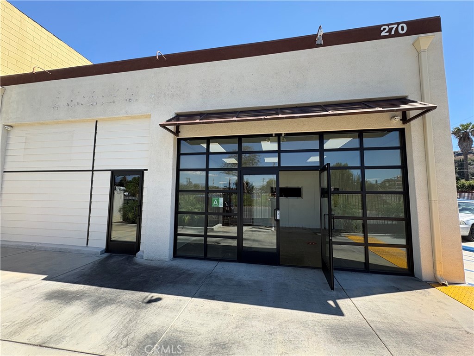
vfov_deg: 85.7
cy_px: 178
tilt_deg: +4.7
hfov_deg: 102.1
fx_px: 192
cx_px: 237
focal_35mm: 14
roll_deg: +0.0
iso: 40
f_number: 2.2
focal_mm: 2.22
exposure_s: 1/508
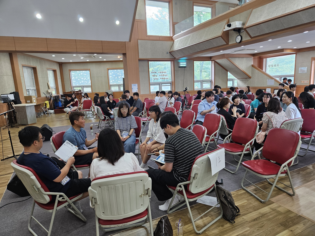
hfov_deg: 73.9
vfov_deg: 58.9
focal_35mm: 23
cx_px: 158
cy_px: 118
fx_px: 209
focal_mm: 5.4
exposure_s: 1/120
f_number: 1.8
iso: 320
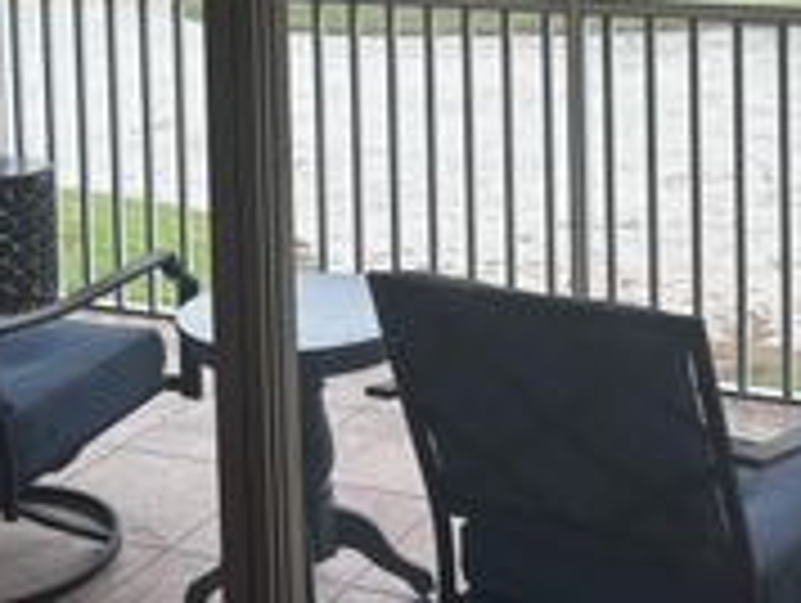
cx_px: 495
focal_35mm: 73
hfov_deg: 26.6
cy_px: -137
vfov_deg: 19.0
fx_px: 1691
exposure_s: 1/276
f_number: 1.6
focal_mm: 5.96
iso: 40
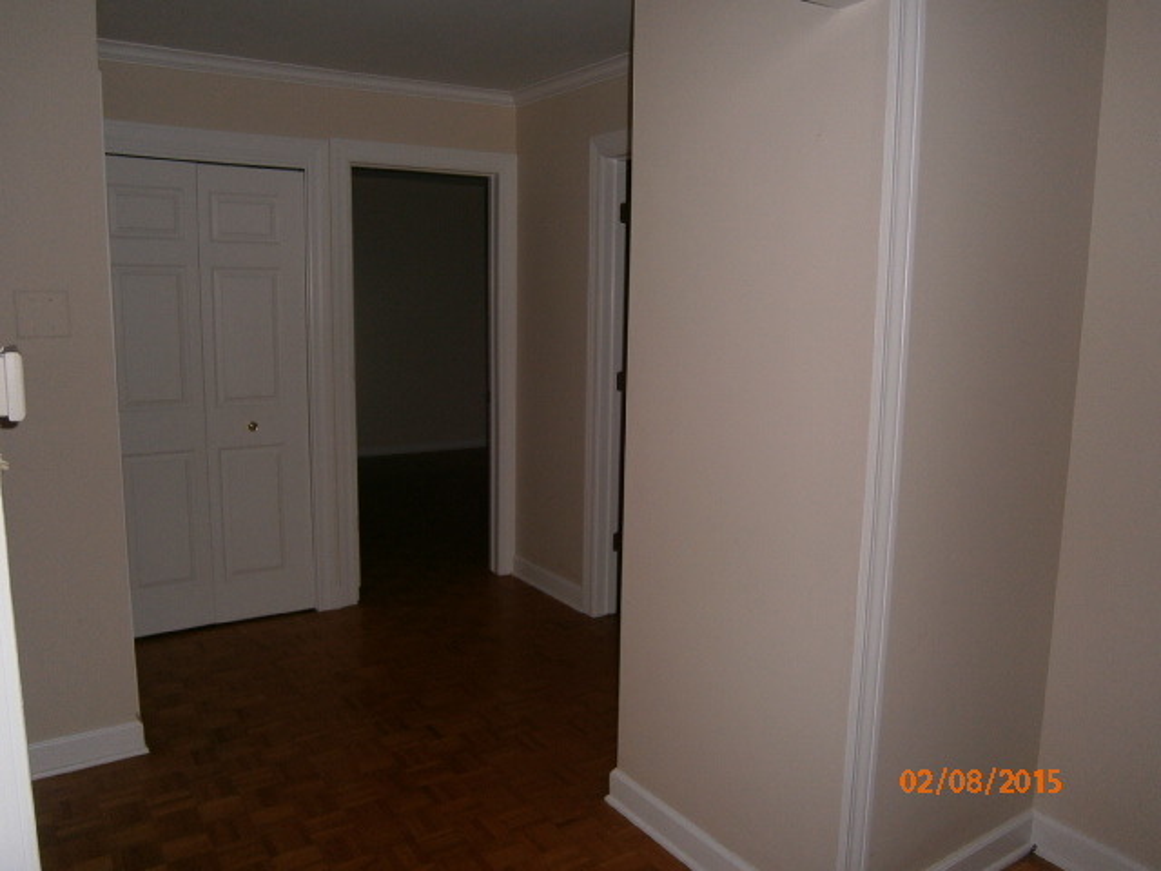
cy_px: 436
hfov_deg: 67.3
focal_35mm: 26
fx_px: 872
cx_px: 580
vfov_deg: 53.1
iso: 125
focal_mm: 4.7
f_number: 2.8
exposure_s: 1/30
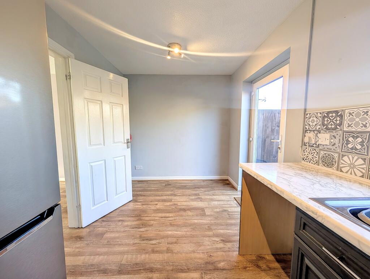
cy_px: 140
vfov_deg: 94.6
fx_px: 128
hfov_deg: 110.5
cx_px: 185
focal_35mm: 12
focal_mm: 2.02
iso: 48
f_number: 1.7
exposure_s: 1/124
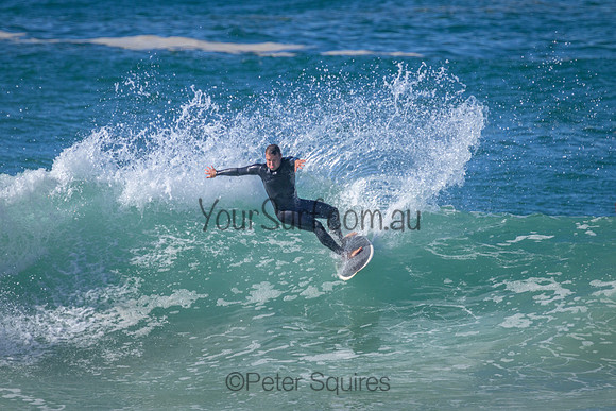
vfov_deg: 1.7
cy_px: 206
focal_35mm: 800
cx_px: 308
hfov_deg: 2.6
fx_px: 13691
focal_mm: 800
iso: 1100
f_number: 11
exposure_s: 1/2000
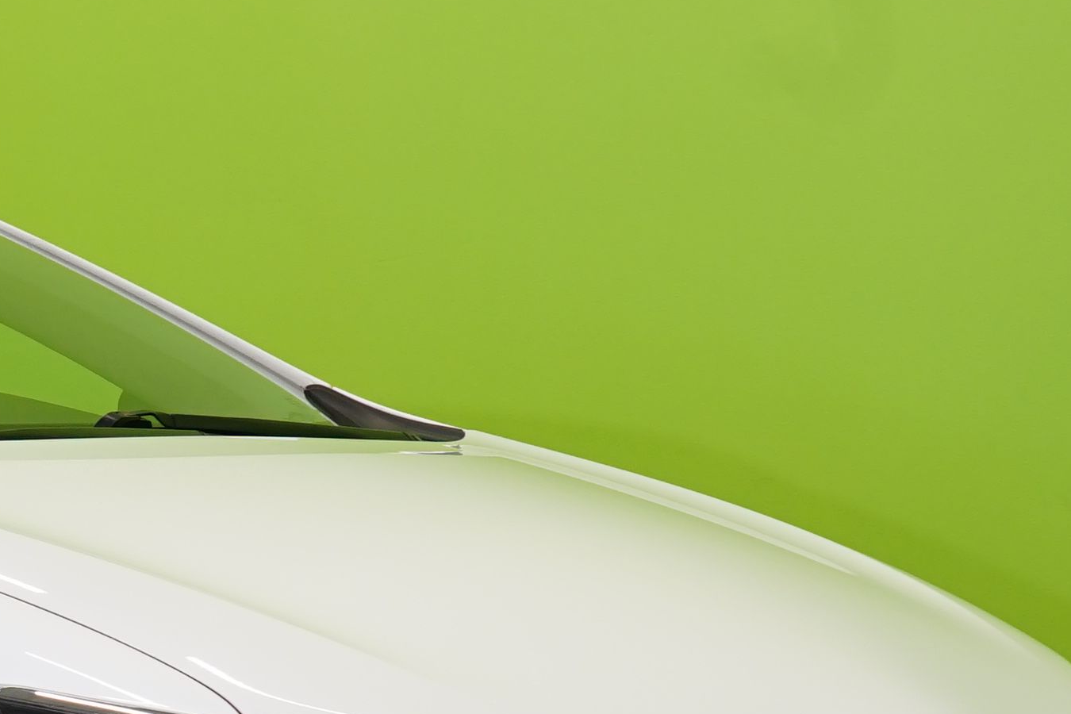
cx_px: -475
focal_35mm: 160
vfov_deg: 8.5
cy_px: 788
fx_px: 4760
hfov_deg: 12.3
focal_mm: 36
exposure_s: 1/40
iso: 400
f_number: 6.3
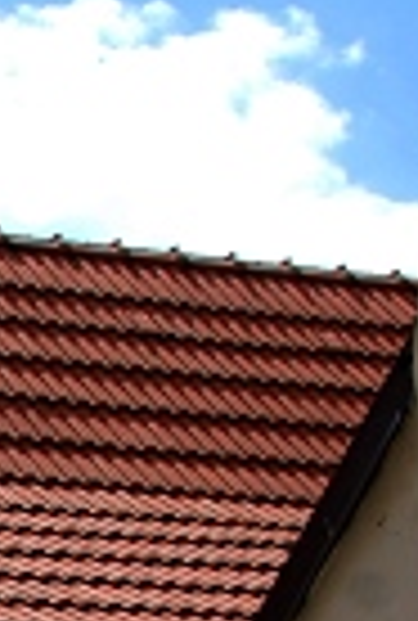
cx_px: -539
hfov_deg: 8.2
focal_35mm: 156
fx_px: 2697
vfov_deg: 12.2
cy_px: 1044
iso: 100
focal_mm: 18
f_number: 11
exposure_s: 1/160
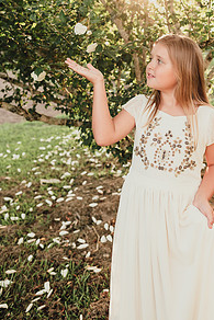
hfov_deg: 35.1
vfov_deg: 49.9
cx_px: 162
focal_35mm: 37
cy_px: 82
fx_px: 330
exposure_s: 1/320
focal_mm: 24
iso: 160
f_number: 2.8
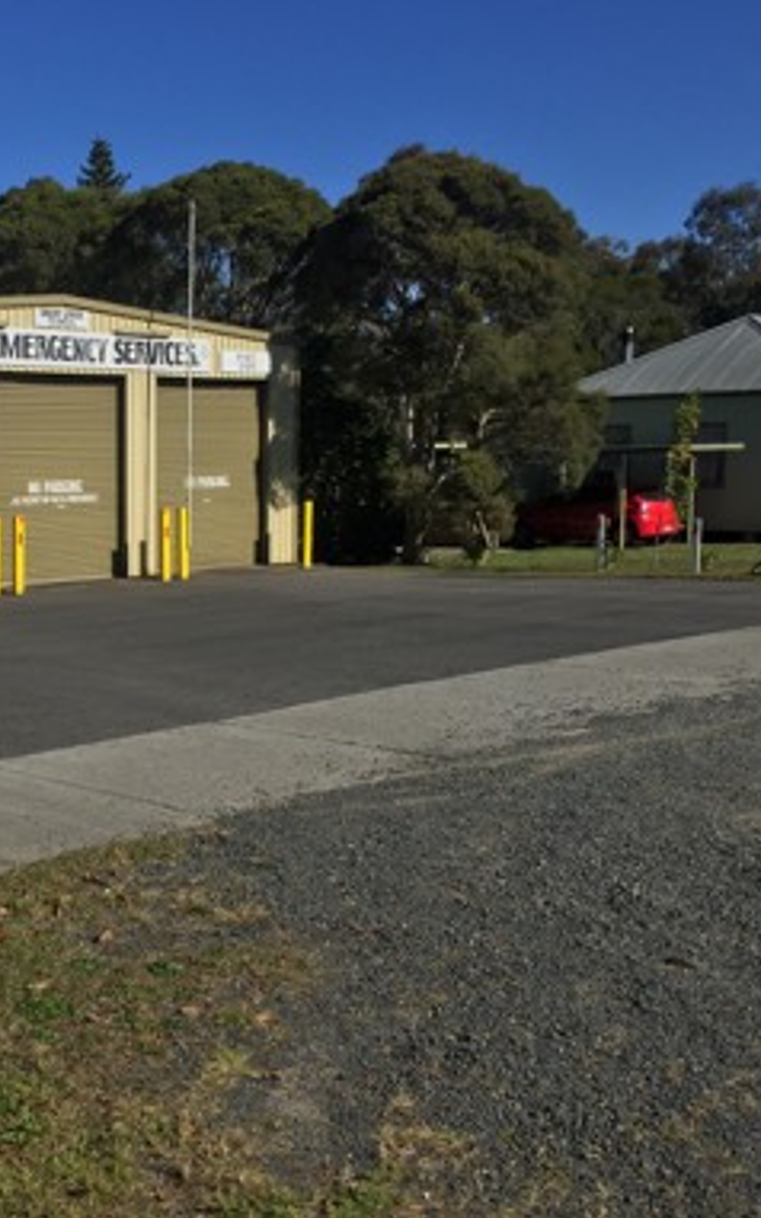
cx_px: 48
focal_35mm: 42
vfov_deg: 47.2
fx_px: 1394
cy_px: 601
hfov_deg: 29.1
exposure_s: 1/3300
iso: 32
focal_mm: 4.15
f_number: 2.2
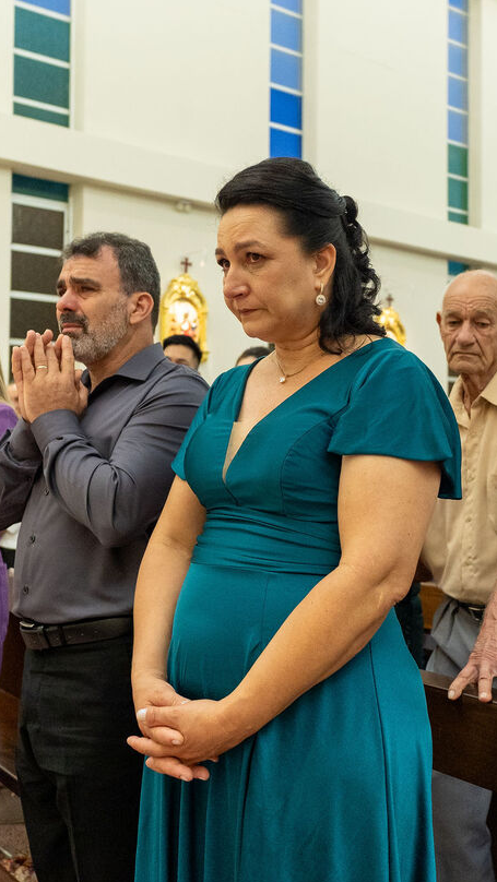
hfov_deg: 33.7
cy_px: 419
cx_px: 281
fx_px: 819
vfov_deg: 56.6
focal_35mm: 35
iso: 2000
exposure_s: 1/200
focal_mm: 20
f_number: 3.2
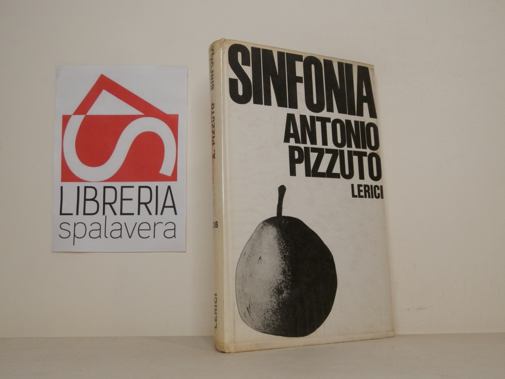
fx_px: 496
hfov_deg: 54.0
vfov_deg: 41.8
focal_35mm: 34
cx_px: 252
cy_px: 190
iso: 200
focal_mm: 6.1
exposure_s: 1/60
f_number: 3.3
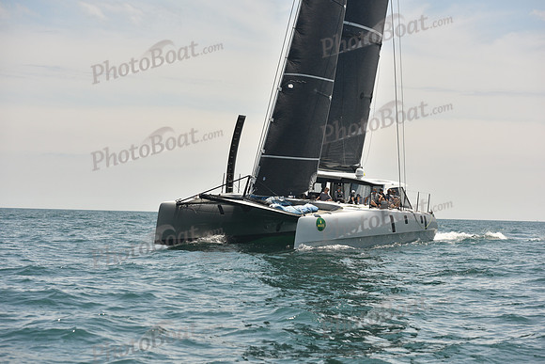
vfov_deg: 16.7
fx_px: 1242
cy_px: 182
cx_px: 272
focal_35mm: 82
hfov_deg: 24.8
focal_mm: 82
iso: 320
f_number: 6.3
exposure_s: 1/1250
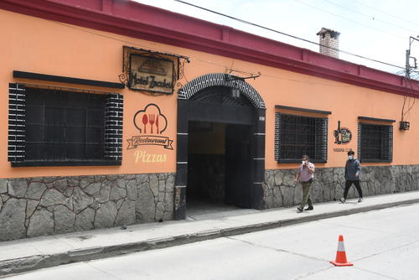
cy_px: 140
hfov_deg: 57.2
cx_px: 210
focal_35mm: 33
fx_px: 384
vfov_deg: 40.0
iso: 800
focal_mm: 22
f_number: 16
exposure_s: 1/250
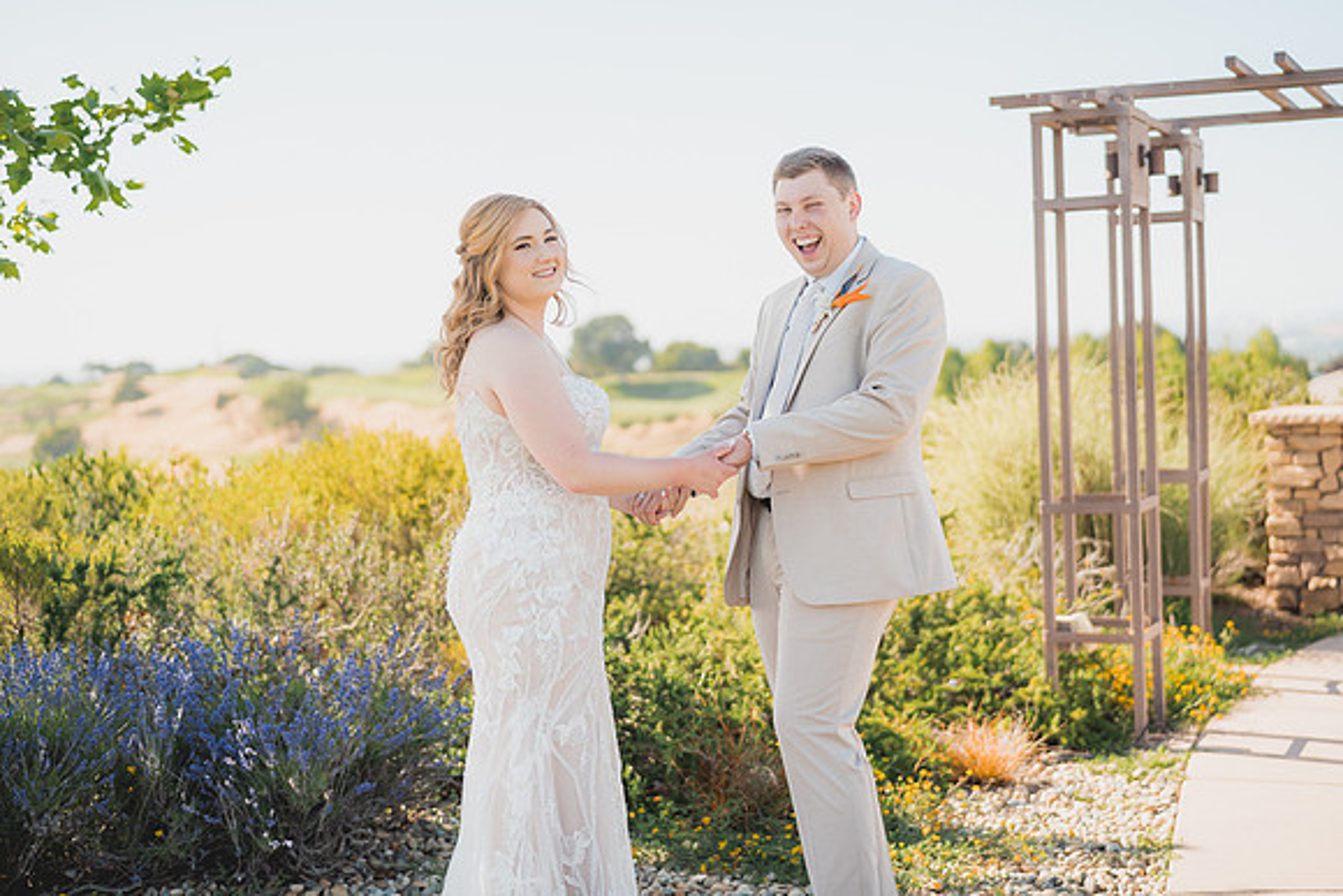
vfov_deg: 27.0
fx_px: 1866
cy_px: 448
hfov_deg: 39.6
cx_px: 672
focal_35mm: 50
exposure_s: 1/2000
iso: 125
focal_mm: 50
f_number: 1.8
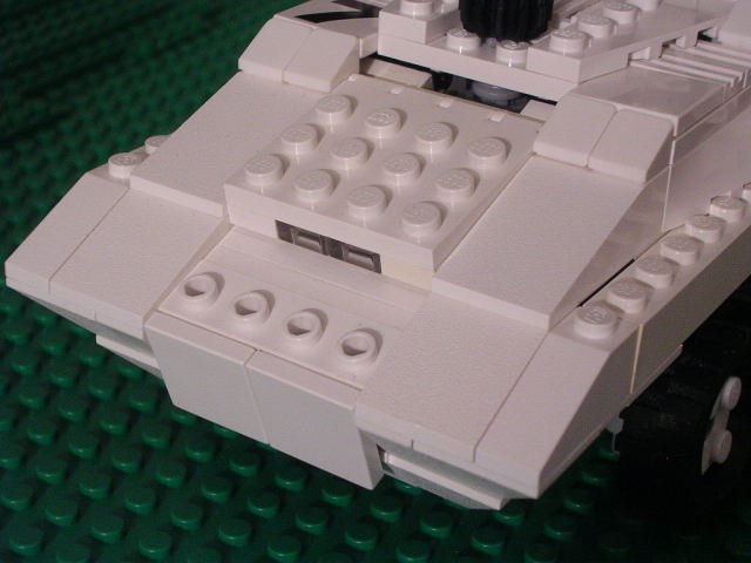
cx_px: 376
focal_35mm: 72
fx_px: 1562
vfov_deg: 20.4
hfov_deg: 27.0
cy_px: 282
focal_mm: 10.9
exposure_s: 1/2.2
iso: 400
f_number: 3.7
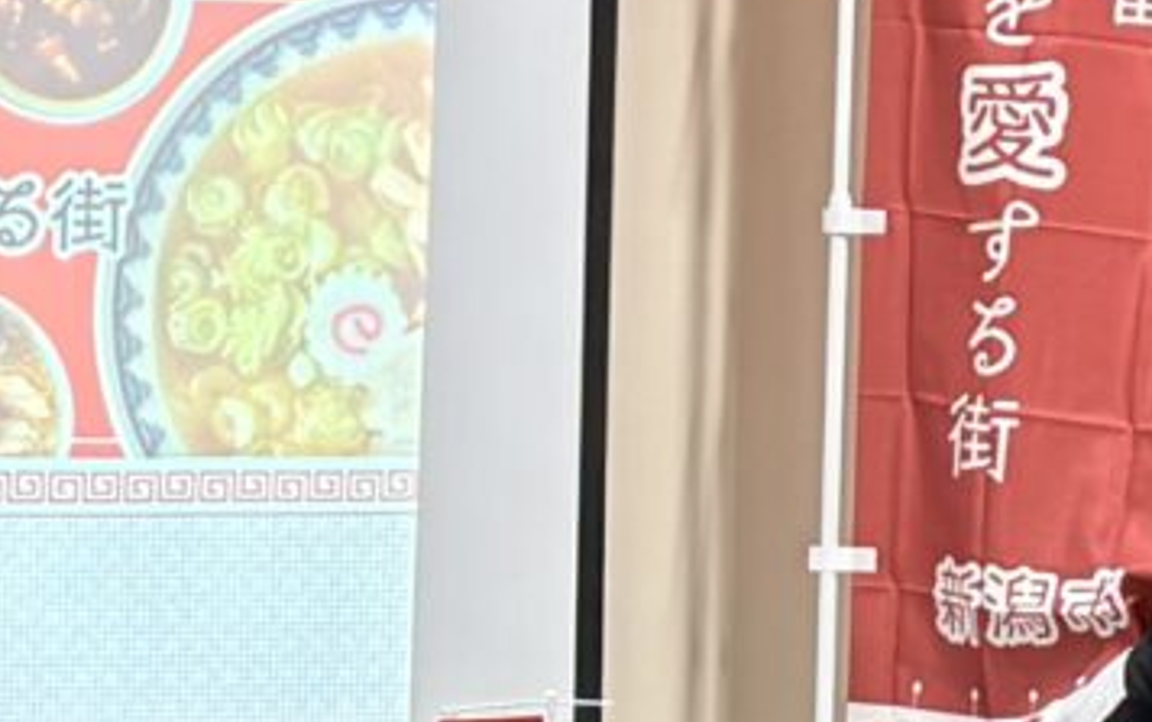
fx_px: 6220
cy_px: 418
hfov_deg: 10.6
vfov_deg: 6.6
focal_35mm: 198
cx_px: 667
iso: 200
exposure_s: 1/100
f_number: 1.6
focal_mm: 5.96
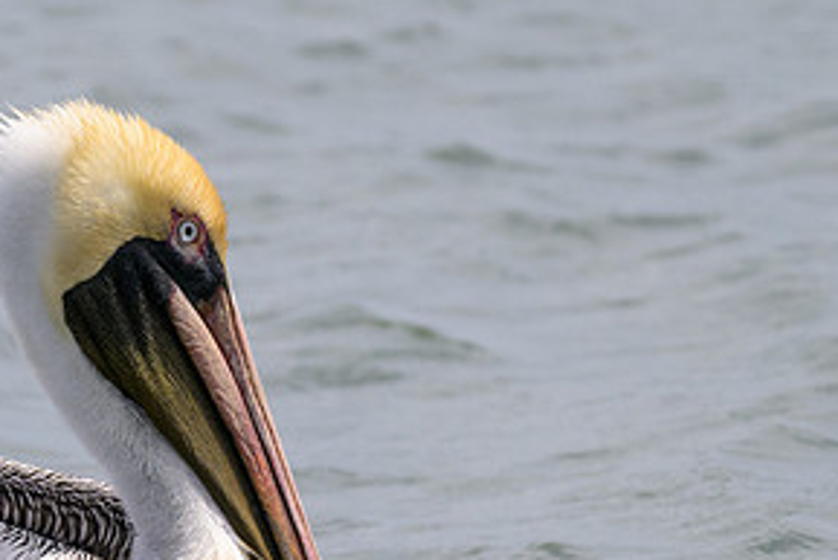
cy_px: 481
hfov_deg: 0.9
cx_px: 215
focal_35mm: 2199
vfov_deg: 0.6
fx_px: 51211
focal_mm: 600
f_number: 6.3
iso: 320
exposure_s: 1/2500
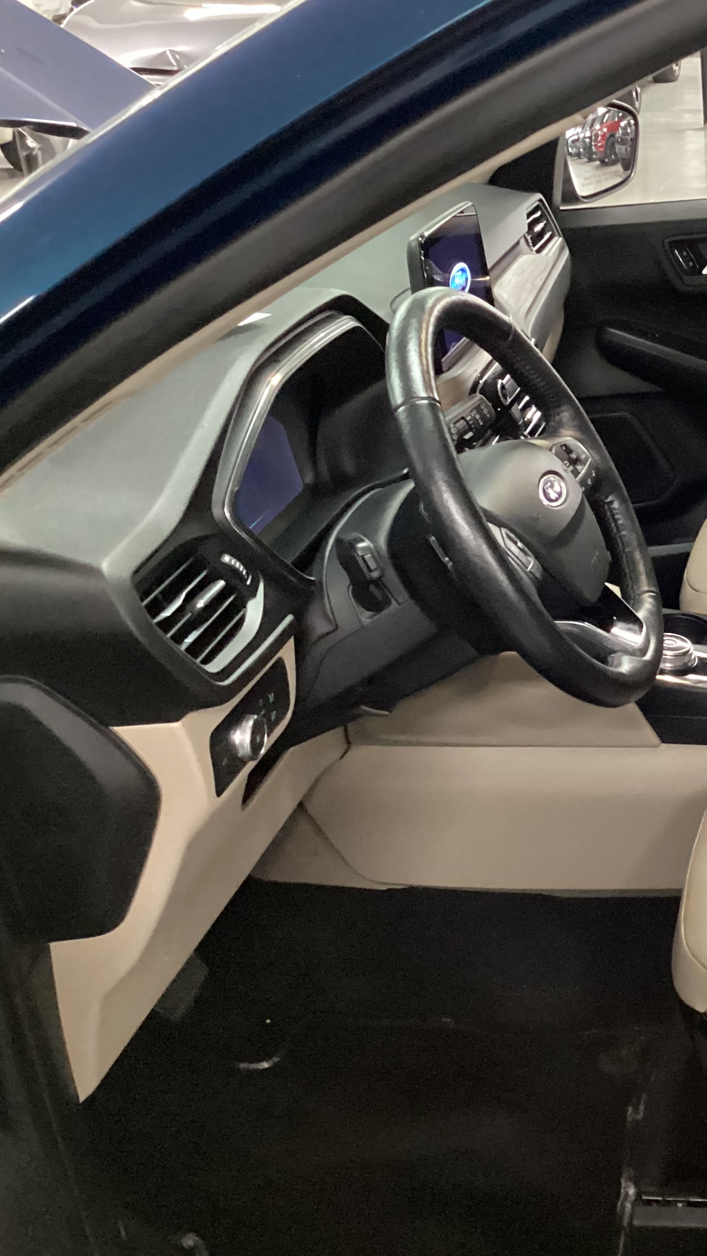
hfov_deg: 24.1
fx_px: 1533
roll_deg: +1.1
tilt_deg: -26.1
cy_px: 623
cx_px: 794
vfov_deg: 44.6
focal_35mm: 46
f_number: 2.4
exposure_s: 1/20
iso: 640
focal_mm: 3.3
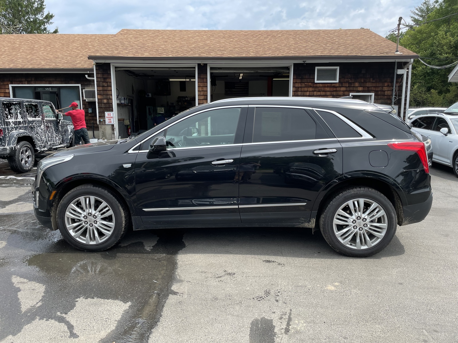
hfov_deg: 67.3
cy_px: 172
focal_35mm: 26
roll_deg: -0.7
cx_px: 229
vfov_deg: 53.1
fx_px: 344
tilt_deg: -7.7
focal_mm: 4.2
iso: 32
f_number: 1.6
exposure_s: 1/1335
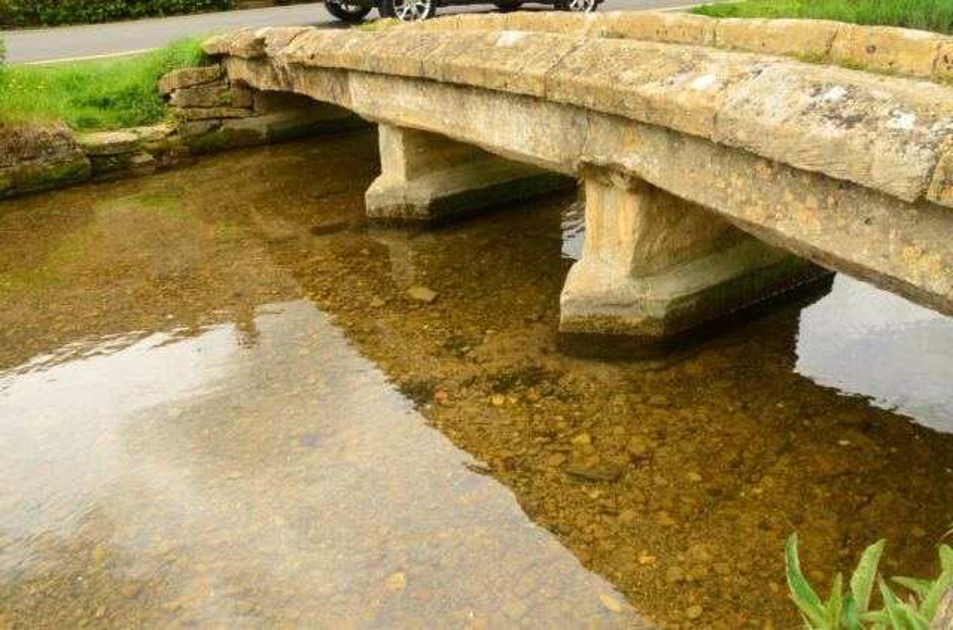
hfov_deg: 67.5
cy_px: 315
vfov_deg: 47.7
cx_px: 476
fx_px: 713
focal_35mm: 27
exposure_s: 1/30
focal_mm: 18
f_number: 18
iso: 200
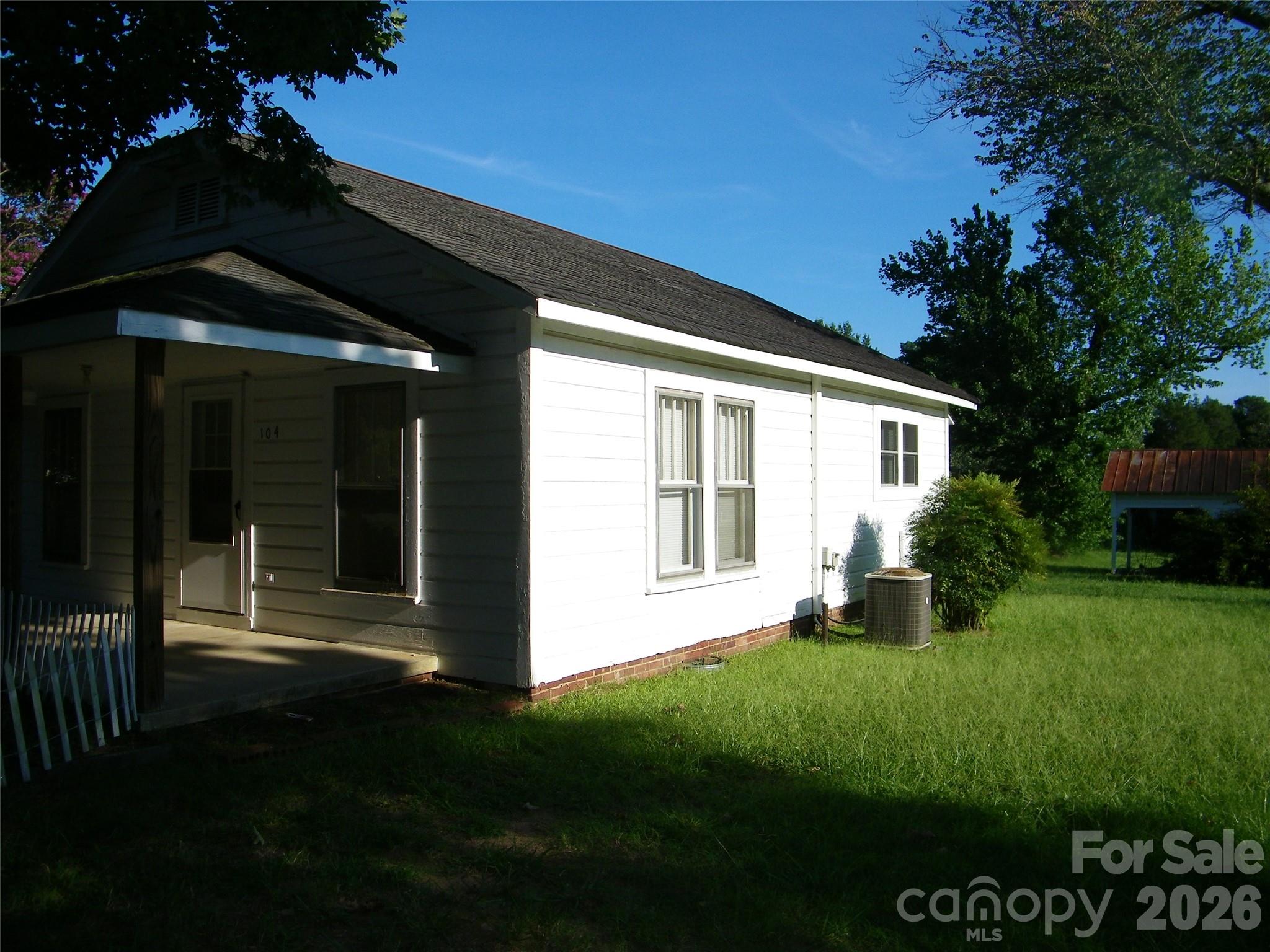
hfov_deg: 63.4
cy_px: 476
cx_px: 635
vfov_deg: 49.7
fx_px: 1027
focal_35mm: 28
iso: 80
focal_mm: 5
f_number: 3.5
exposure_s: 1/1000
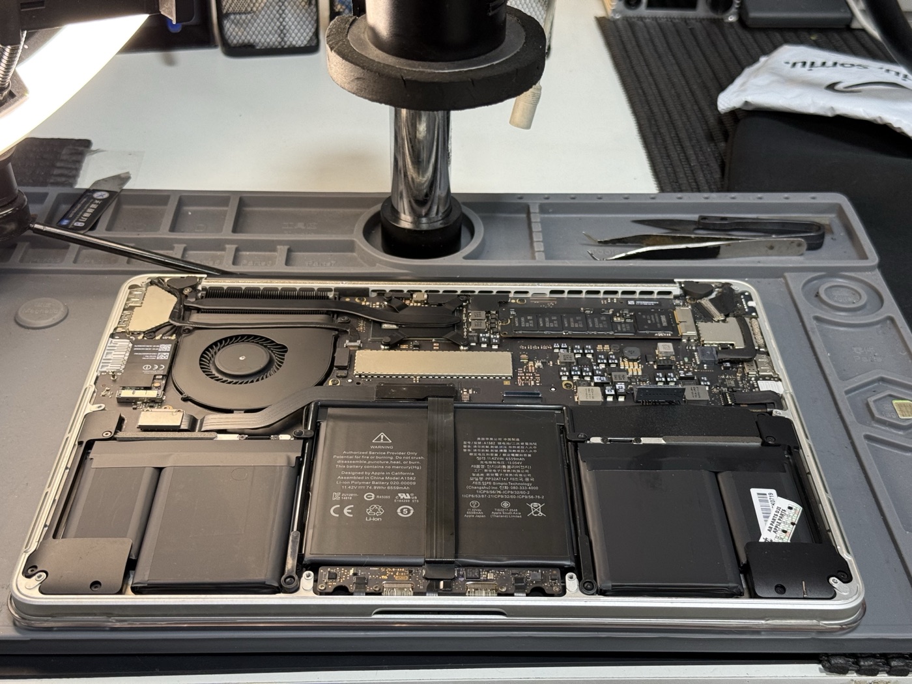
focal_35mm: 48
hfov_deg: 39.7
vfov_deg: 30.3
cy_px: 342
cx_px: 456
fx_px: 1265
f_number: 1.78
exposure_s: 1/60
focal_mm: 6.76
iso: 125
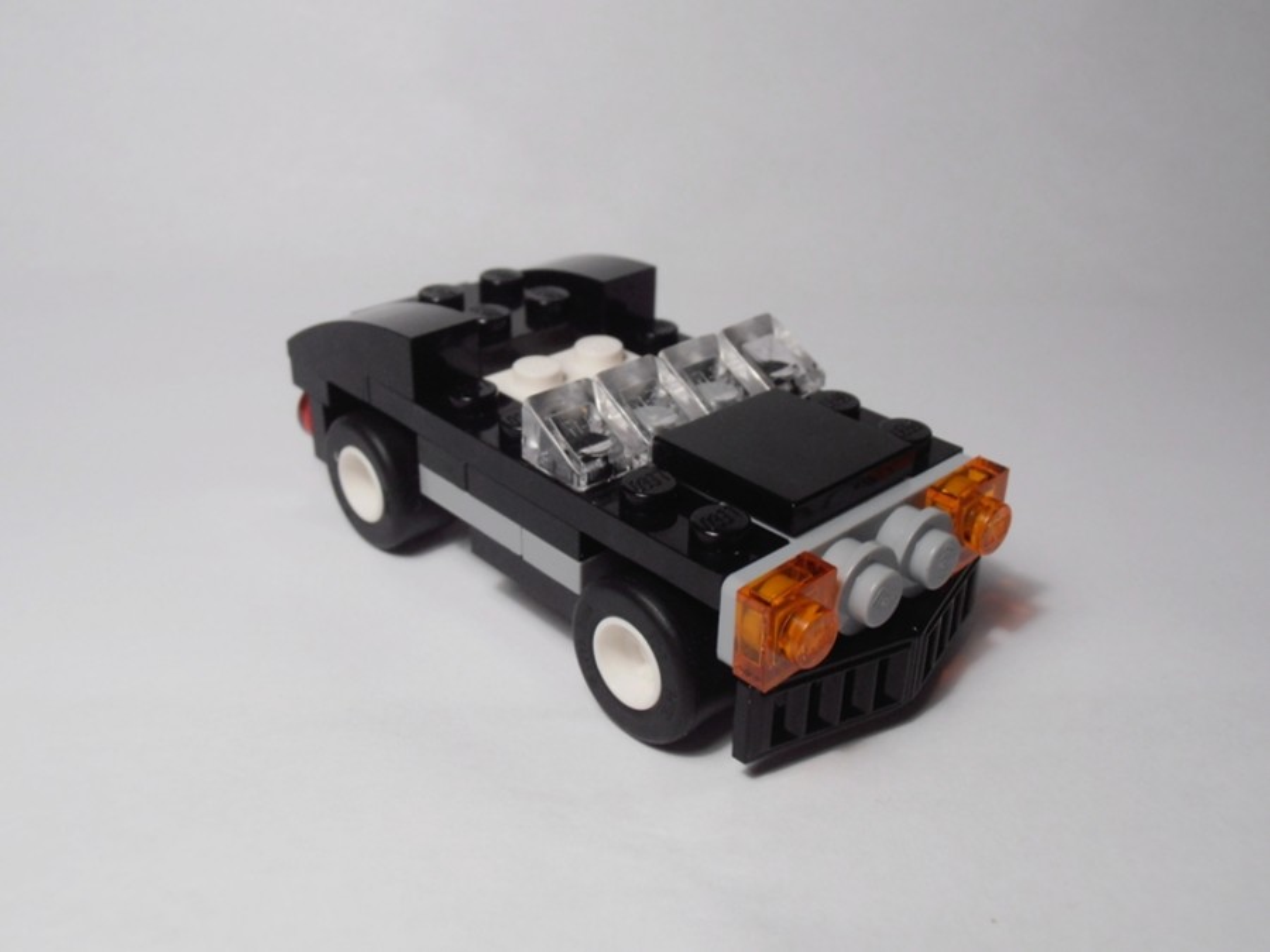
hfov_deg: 50.1
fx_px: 1357
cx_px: 635
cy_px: 476
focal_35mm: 37
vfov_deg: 38.7
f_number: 3.9
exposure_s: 1/60
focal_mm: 6.61
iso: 80
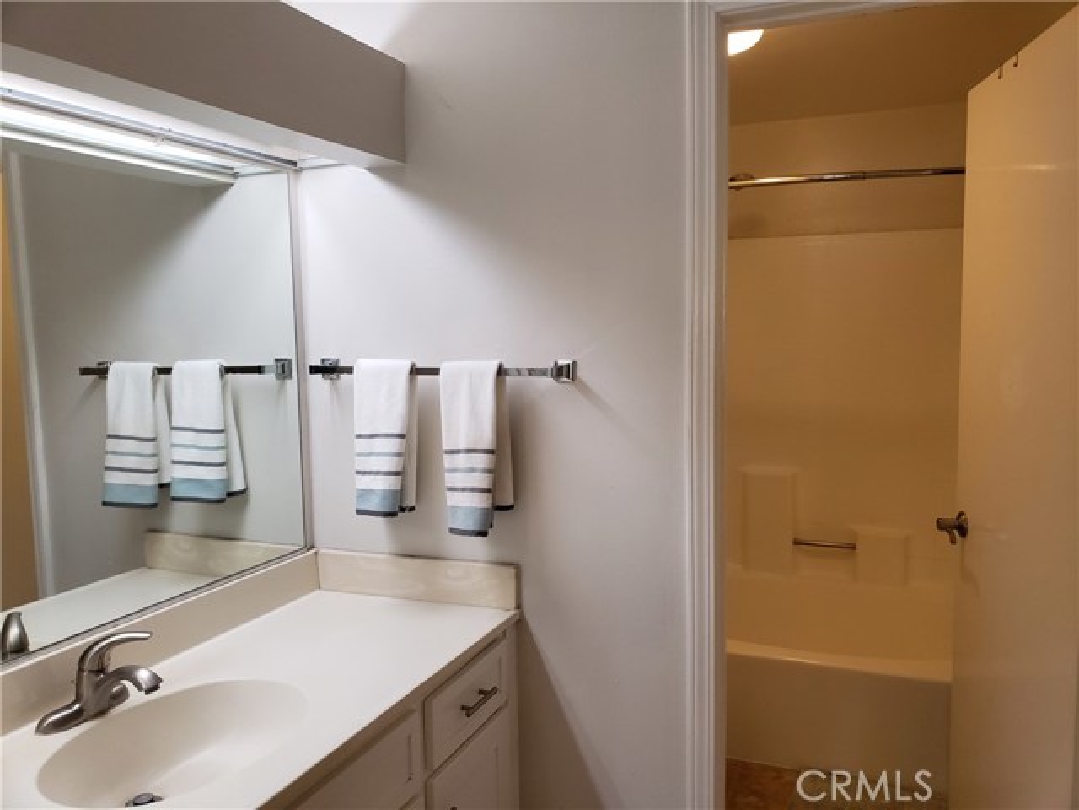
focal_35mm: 26
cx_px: 540
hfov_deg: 67.3
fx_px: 810
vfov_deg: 53.1
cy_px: 405
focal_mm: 4.3
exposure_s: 1/60
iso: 320
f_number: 2.4
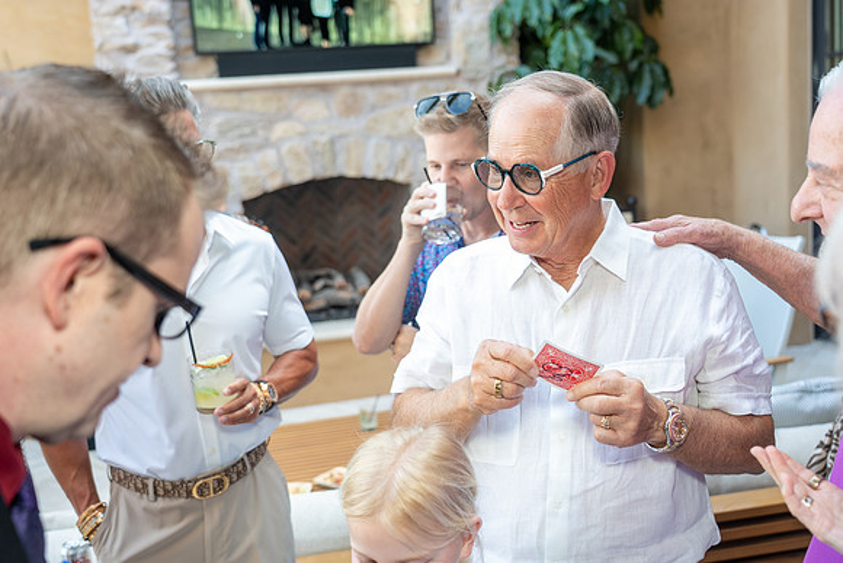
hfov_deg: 48.4
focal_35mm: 40
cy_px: 282
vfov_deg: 33.4
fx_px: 937
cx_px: 422
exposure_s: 1/200
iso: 400
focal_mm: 40
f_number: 4
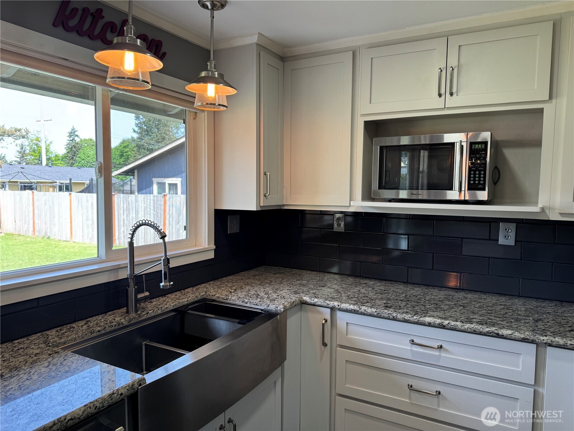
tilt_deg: -4.6
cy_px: 216
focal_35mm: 24
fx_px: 398
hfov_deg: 71.6
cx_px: 287
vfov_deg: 56.8
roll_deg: -0.7
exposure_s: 1/120
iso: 80
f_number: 1.78
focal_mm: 6.76
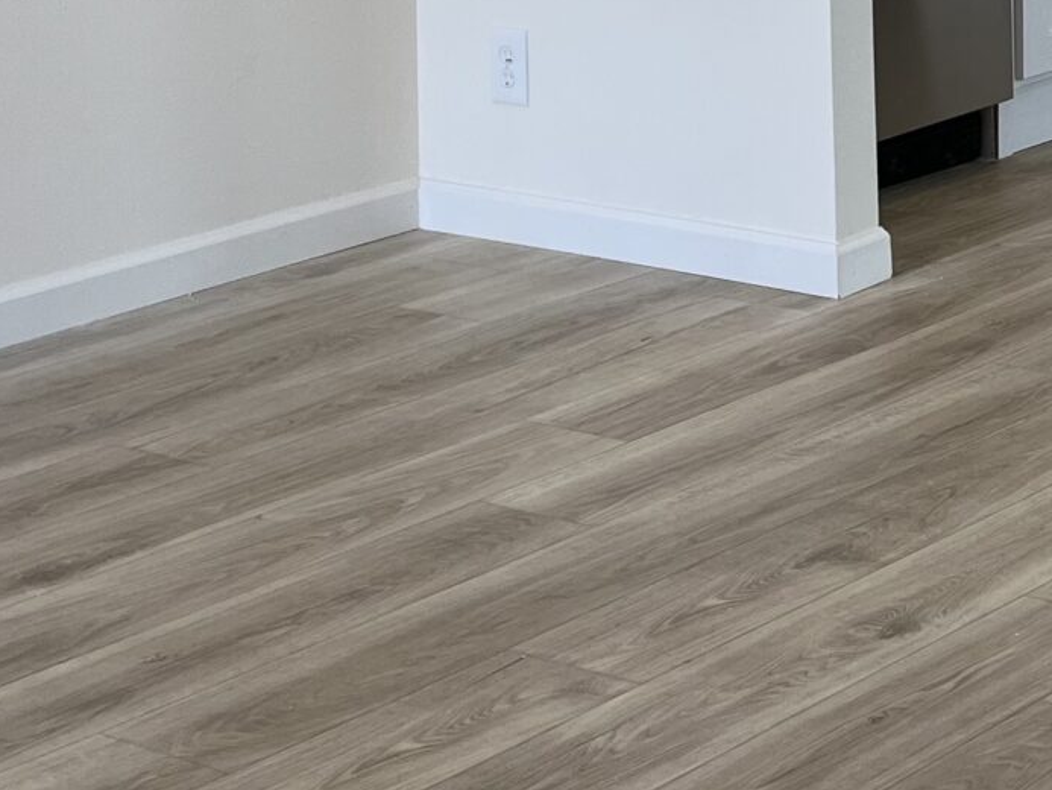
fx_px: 2918
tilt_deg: -3.7
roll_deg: +0.5
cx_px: 1647
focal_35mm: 96
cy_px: -400
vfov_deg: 14.4
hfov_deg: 17.9
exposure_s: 1/122
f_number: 1.6
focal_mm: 5.1
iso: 32
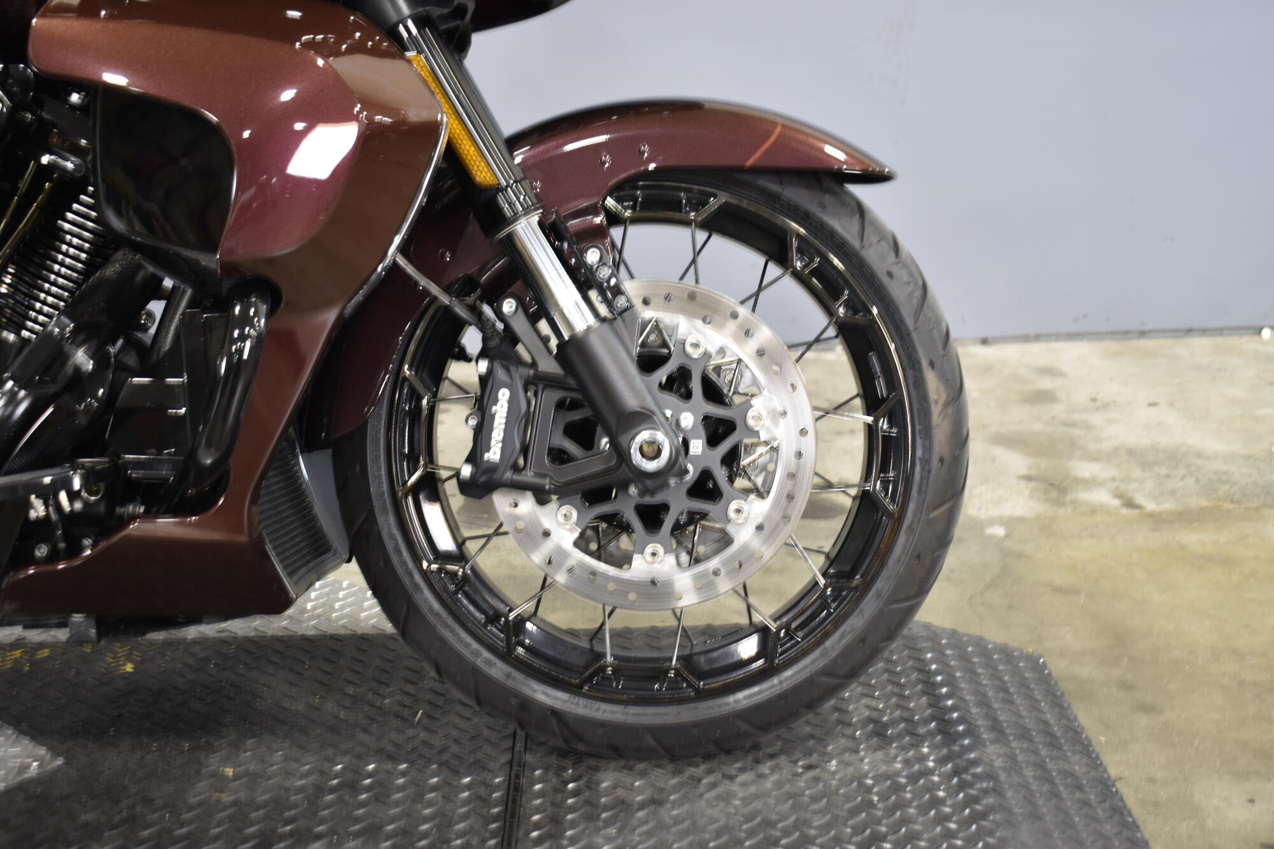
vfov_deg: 26.5
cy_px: 424
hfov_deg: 38.9
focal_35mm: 51
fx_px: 1805
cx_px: 637
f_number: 4.5
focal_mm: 34
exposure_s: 1/8
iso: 400
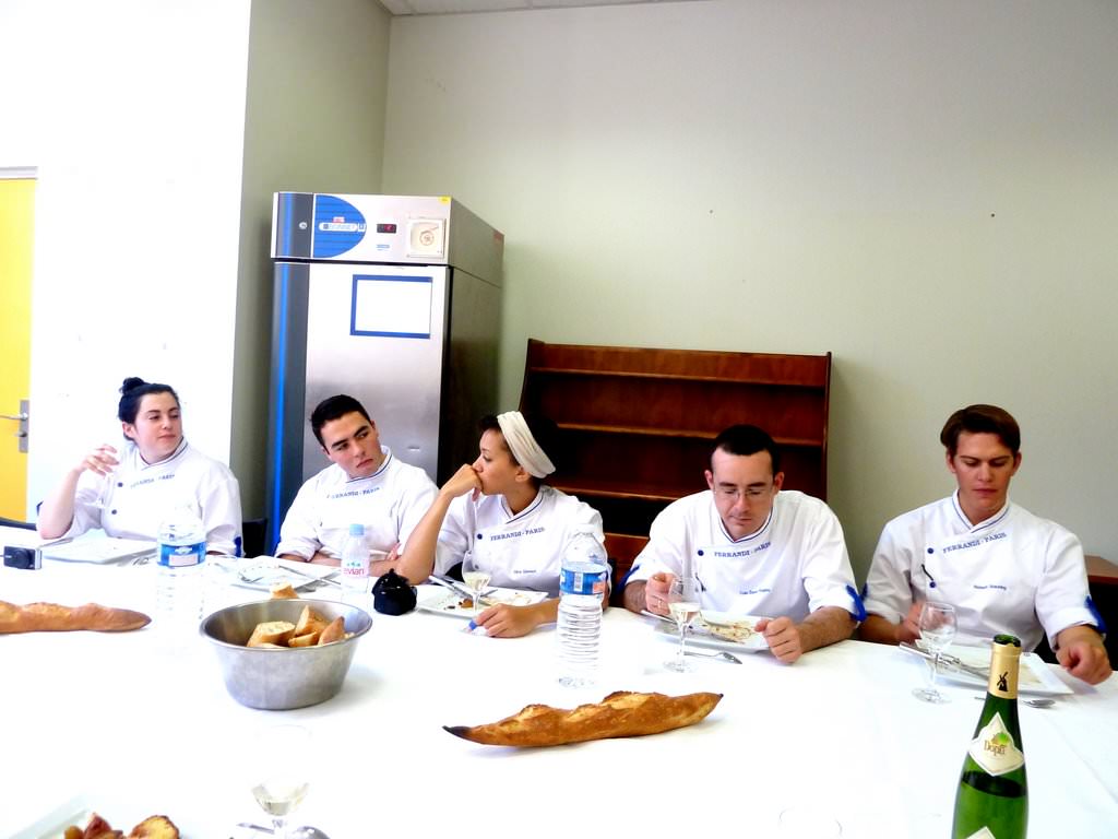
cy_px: 420
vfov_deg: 54.9
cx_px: 559
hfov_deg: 69.4
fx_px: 807
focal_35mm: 25
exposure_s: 1/30
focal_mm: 4.1
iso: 200
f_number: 3.3
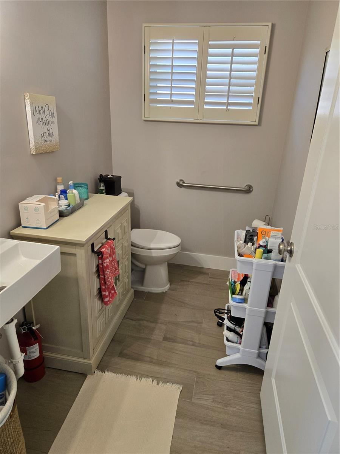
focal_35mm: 23
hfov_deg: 58.9
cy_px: 227
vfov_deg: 73.9
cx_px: 170
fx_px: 301
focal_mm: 5.4
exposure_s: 1/120
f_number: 1.8
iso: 160
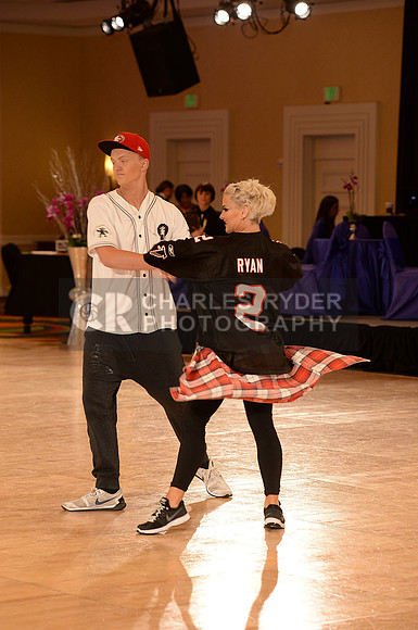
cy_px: 315
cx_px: 209
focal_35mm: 122
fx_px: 2131
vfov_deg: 16.8
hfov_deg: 11.2
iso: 1600
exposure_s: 1/250
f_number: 4.5
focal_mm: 122
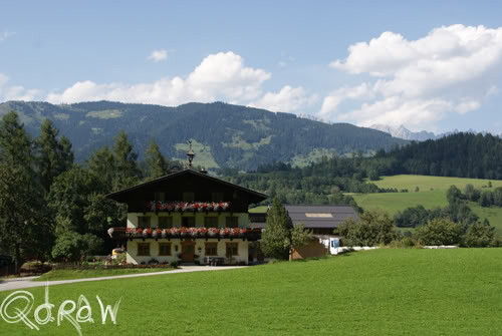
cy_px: 168
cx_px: 251
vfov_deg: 25.8
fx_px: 733
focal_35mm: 52
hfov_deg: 37.8
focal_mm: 35
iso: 100
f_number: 8
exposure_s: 1/200
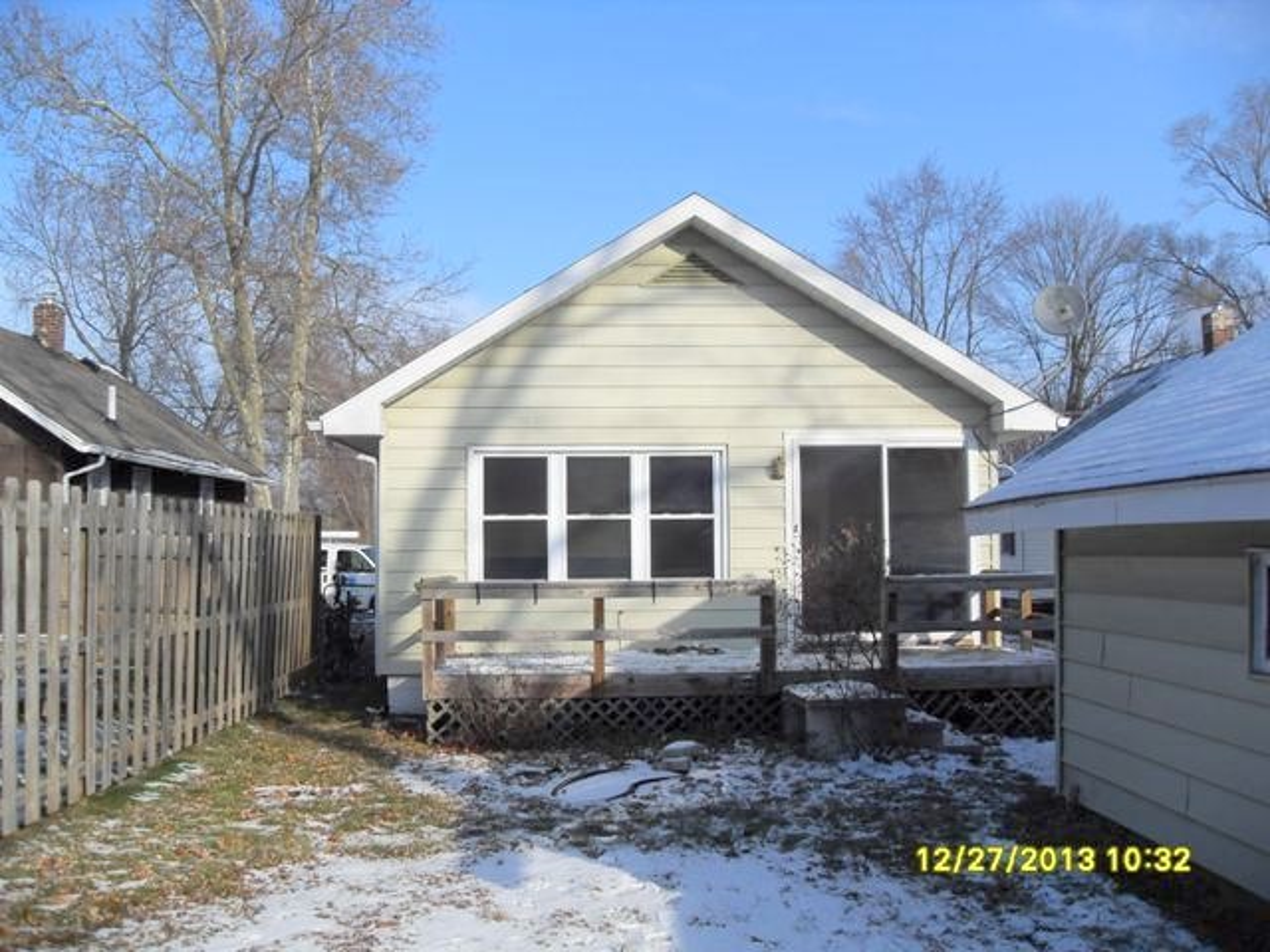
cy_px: 476
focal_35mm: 34
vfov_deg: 41.8
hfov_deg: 54.0
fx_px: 1247
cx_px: 635
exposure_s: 1/250
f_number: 7
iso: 80
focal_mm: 6.3
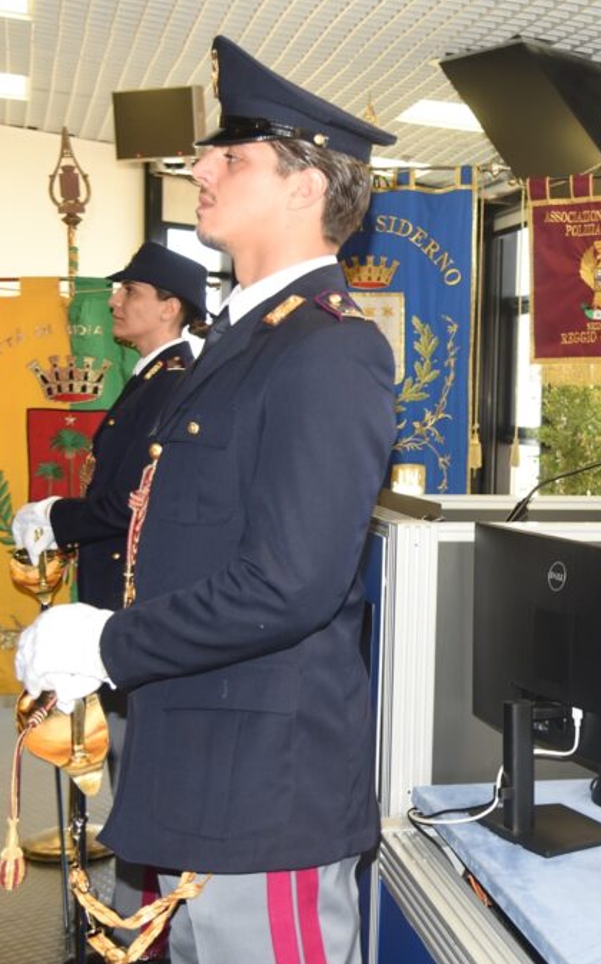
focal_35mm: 59
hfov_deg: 21.3
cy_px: 480
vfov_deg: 34.6
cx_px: 584
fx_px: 1548
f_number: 4.5
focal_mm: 38
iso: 500
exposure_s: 1/60
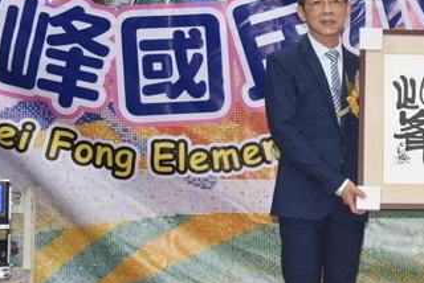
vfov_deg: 16.5
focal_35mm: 83
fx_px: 978
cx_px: 452
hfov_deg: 23.2
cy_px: 151
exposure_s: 1/60
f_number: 4
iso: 1000
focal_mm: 38
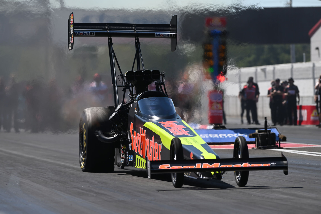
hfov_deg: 6.9
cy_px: 107
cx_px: 160
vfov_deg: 4.6
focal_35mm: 300
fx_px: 2675
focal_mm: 300
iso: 320
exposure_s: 1/2000
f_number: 8
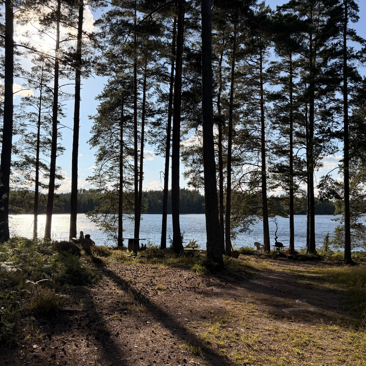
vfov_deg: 55.6
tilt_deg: +3.7
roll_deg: -1.0
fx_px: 347
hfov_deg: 55.5
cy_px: 184
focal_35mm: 29
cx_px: 163
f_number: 1.78
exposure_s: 1/6711
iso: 100
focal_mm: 6.76
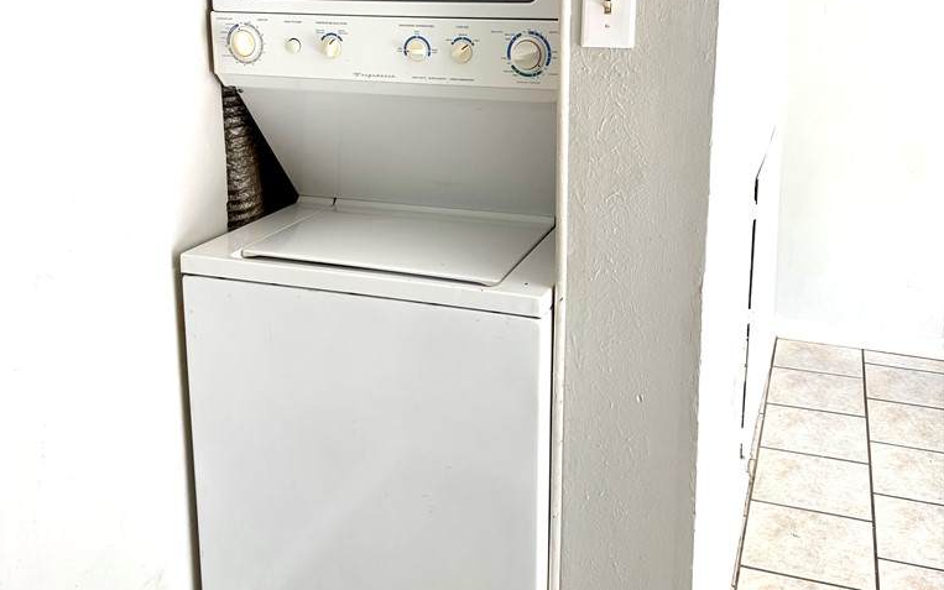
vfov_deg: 33.9
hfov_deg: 52.7
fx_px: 952
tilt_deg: -11.9
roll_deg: +1.2
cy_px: 163
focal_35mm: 37
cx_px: 471
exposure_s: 1/121
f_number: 1.6
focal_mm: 5.96
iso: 40
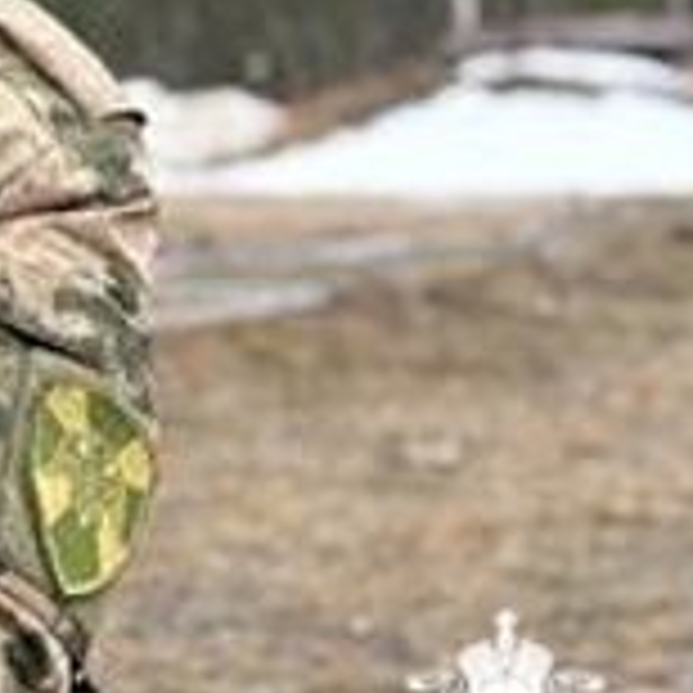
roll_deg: +0.1
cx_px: -720
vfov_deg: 9.5
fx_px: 4145
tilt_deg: +1.7
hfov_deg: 9.0
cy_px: -36
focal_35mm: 183
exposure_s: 1/1403
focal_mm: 6.76
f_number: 1.78
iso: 64
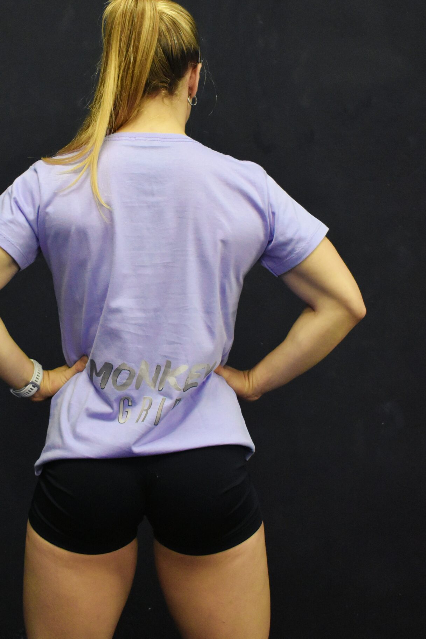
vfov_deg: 34.9
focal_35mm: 57
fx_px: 1007
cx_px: 153
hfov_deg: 23.8
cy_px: 211
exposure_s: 1/50
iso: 3200
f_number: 4
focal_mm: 27
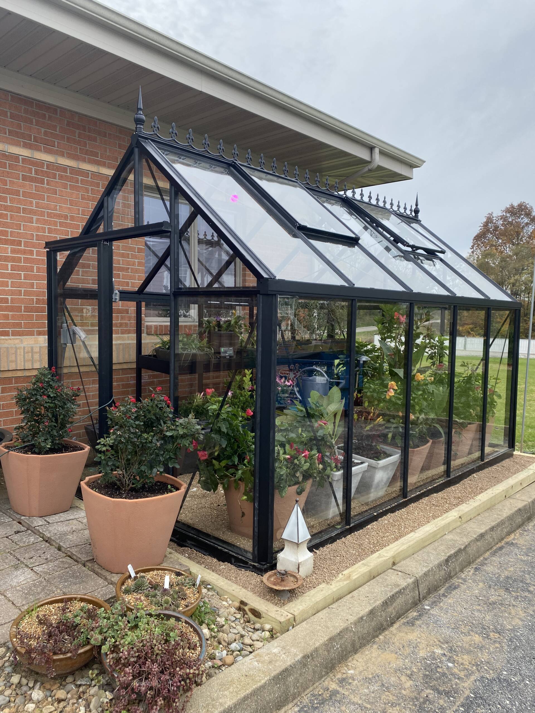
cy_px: 356
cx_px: 268
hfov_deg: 53.1
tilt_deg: -4.2
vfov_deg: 67.3
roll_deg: -0.3
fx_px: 536
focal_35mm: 26
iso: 32
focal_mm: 4.25
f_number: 1.8
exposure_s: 1/1218
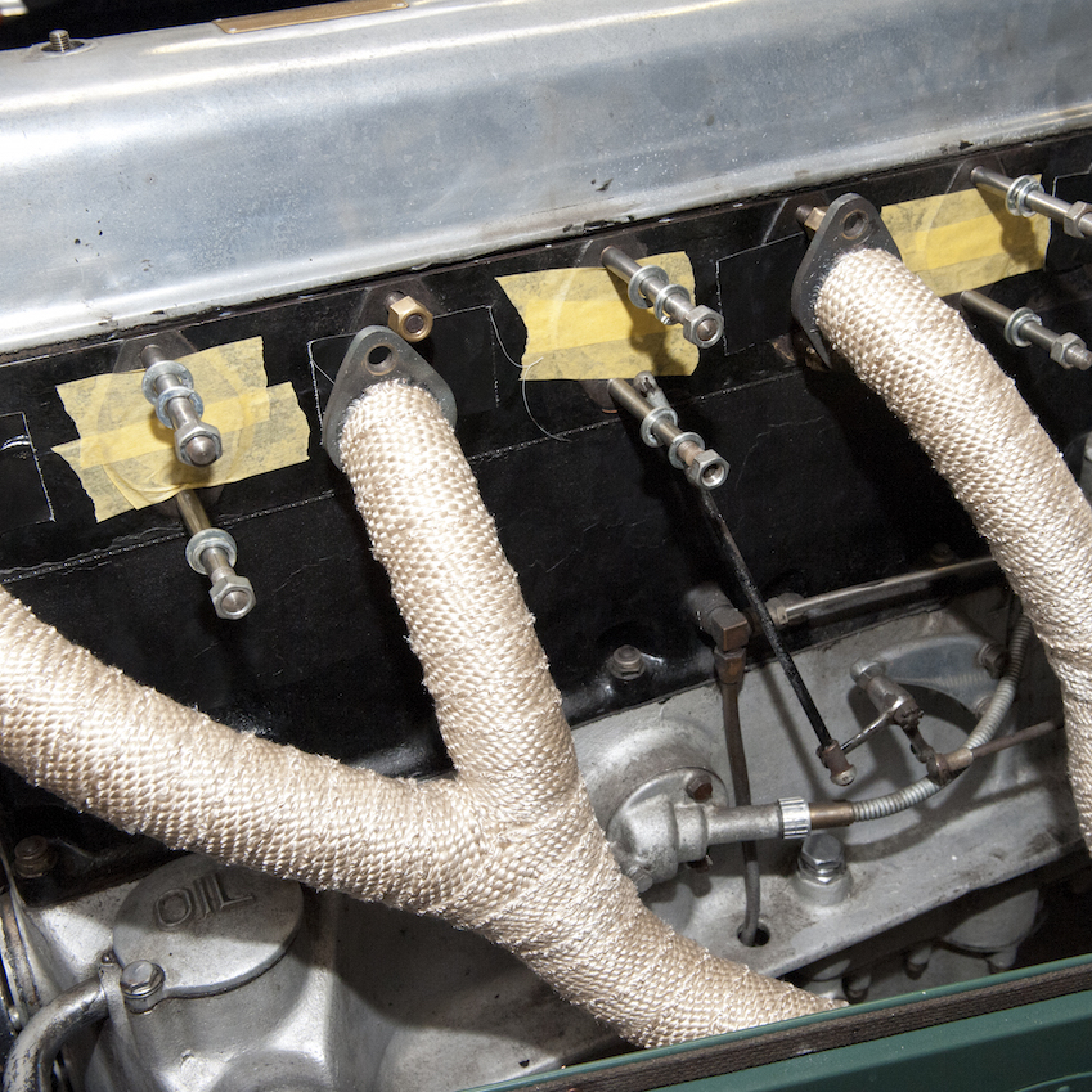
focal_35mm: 41
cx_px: 607
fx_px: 1463
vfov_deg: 40.9
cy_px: 545
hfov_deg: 40.9
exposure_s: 1/80
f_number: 10
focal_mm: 32
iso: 3200
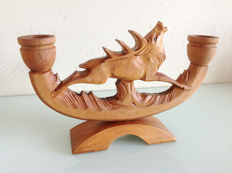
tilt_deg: -20.9
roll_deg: -1.5
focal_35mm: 35
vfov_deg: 40.6
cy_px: 86
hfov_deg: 52.7
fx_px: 234
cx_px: 116
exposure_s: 1/15
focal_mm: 4.28
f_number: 2.4
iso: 100
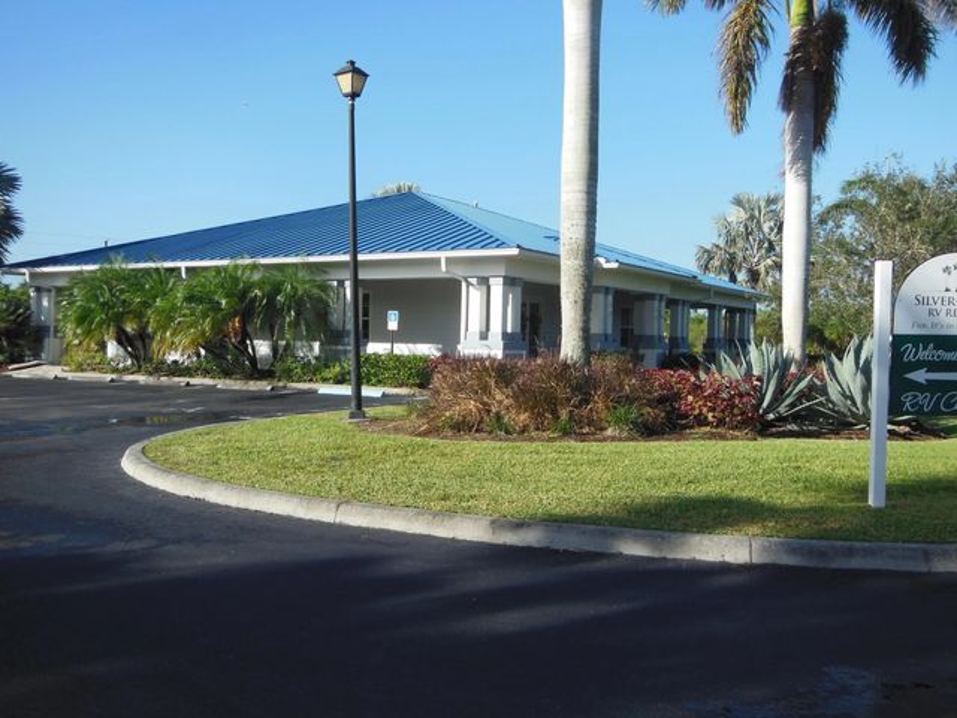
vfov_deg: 41.8
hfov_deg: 54.0
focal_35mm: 34
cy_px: 359
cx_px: 478
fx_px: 940
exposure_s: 1/800
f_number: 3.9
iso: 125
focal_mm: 6
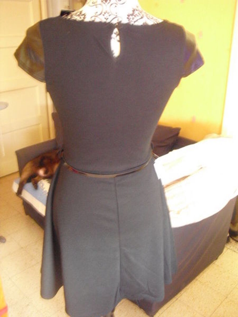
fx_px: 330
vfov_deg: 51.4
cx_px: 119
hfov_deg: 39.7
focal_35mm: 36
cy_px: 158
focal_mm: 6.3
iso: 800
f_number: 3.1
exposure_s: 1/10
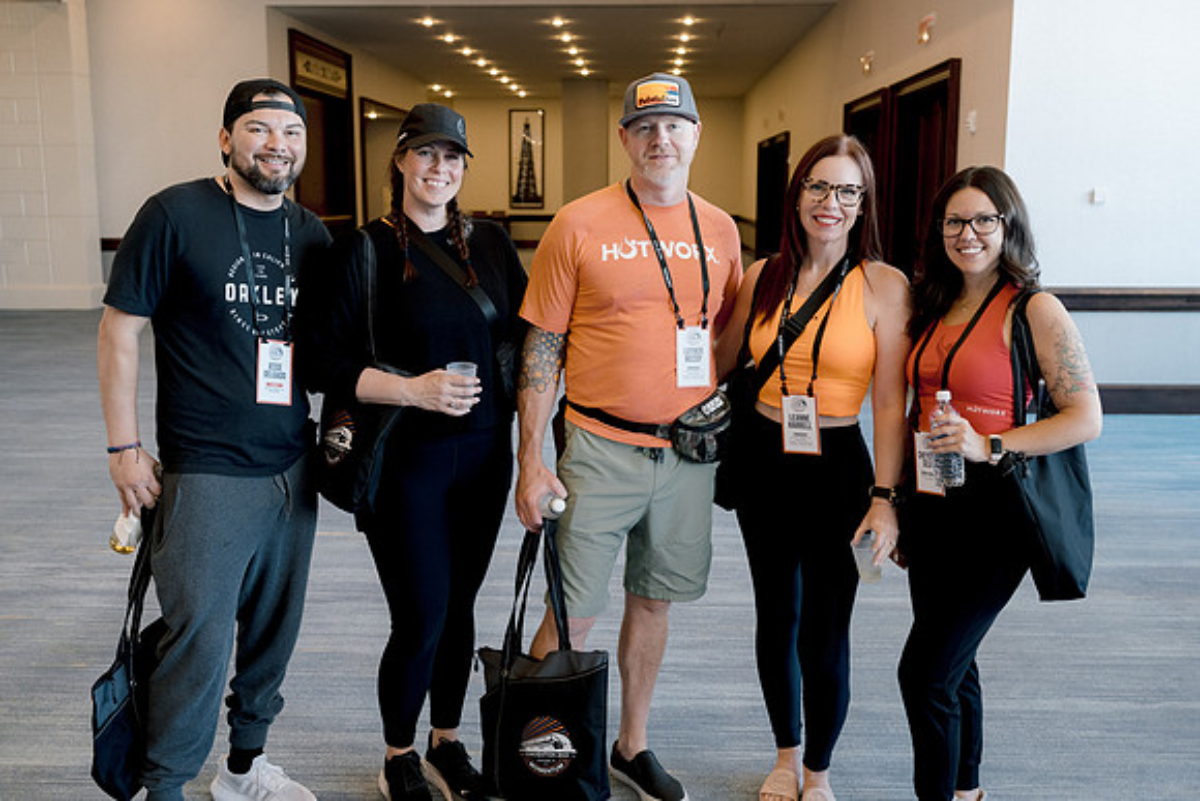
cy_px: 383
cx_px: 591
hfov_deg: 52.4
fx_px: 1219
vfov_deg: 36.4
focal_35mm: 37
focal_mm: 35
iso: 800
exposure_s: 1/60
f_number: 4
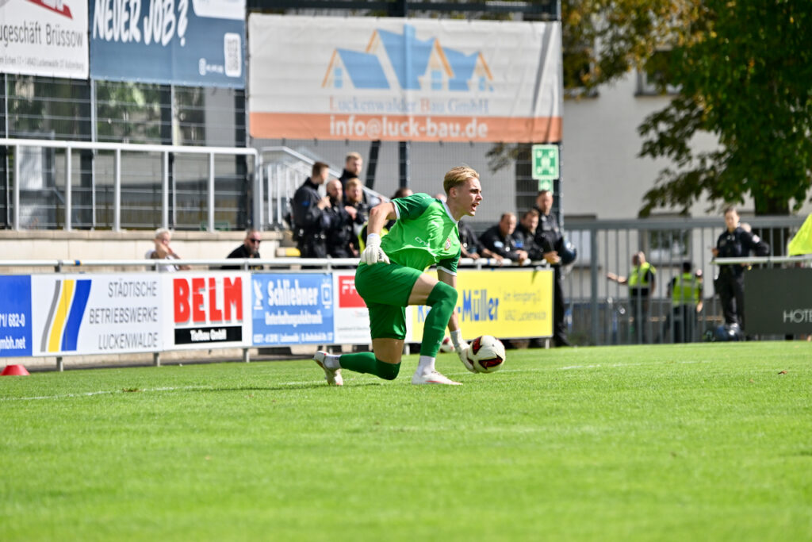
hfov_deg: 7.6
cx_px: 406
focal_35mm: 270
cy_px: 271
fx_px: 6090
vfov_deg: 5.1
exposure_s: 1/2000
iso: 320
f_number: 5.6
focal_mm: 270
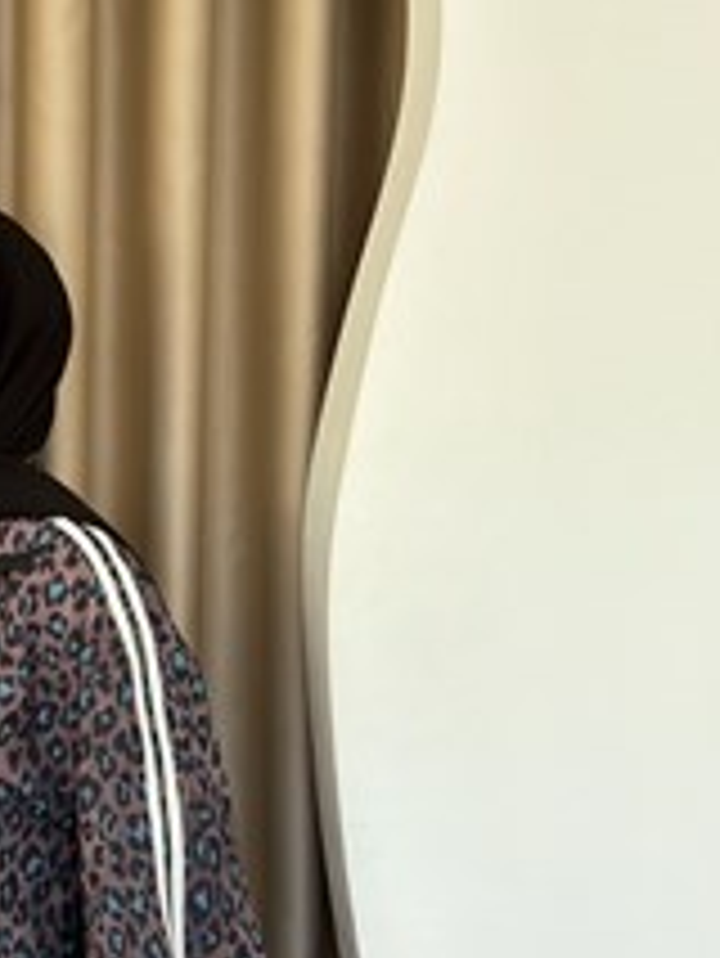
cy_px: 403
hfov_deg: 22.6
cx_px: -130
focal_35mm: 60
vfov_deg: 32.1
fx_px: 1662
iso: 320
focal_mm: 6.76
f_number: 1.78
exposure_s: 1/198
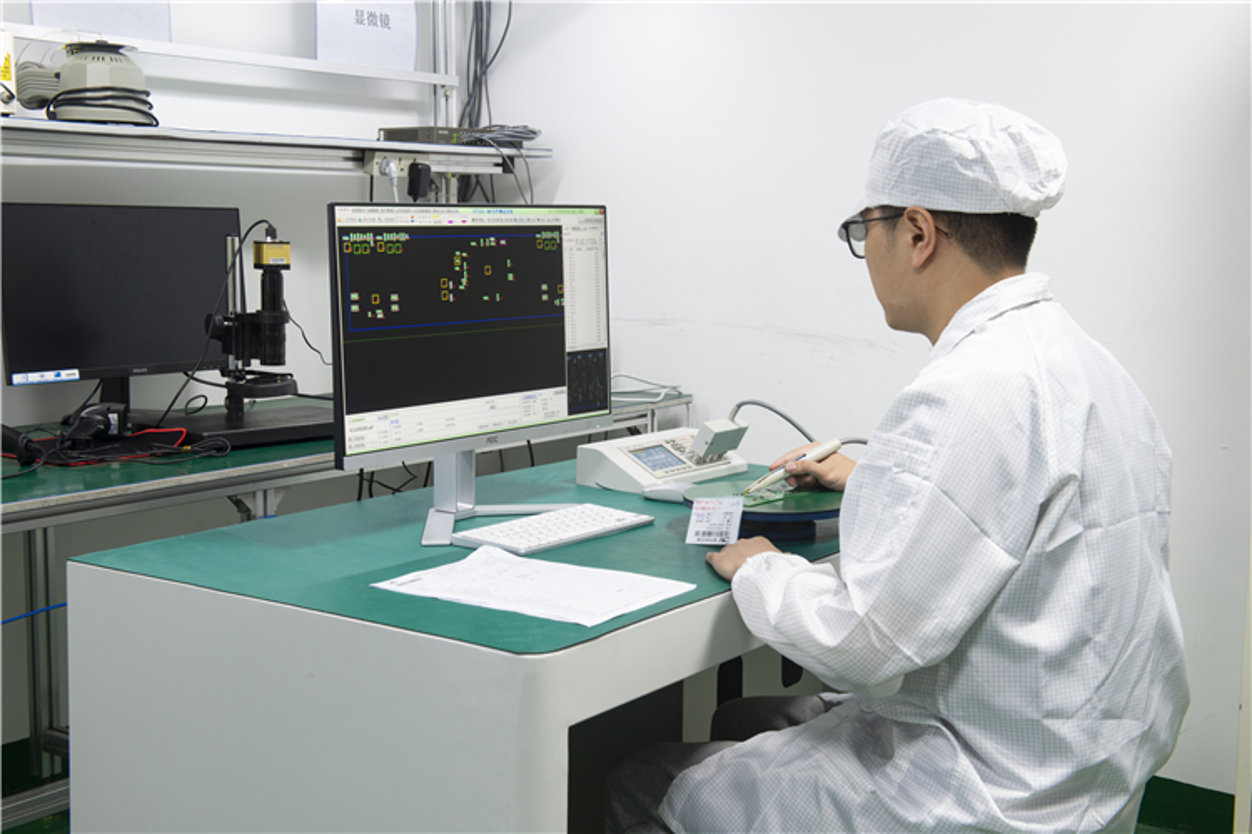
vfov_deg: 28.1
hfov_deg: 41.1
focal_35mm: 48
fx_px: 1669
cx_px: 626
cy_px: 417
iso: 200
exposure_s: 1/1.67
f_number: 11
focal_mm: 48
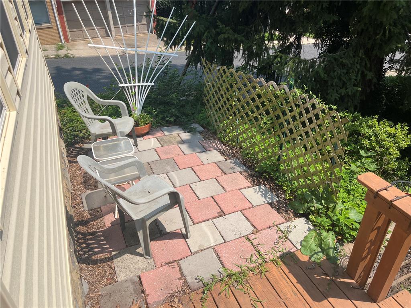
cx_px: 206
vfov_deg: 53.1
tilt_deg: -32.4
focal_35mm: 26
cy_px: 154
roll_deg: +2.5
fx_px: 309
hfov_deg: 67.3
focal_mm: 5.1
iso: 50
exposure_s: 1/2632
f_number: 1.6
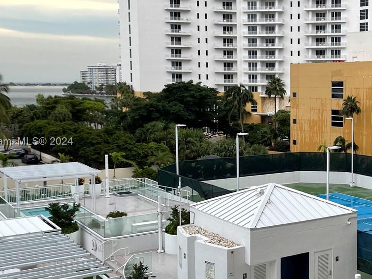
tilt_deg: -6.6
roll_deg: -0.7
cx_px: 310
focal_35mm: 55
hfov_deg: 33.7
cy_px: 142
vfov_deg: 26.6
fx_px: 591
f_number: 1.6
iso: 32
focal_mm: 4.2
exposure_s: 1/123
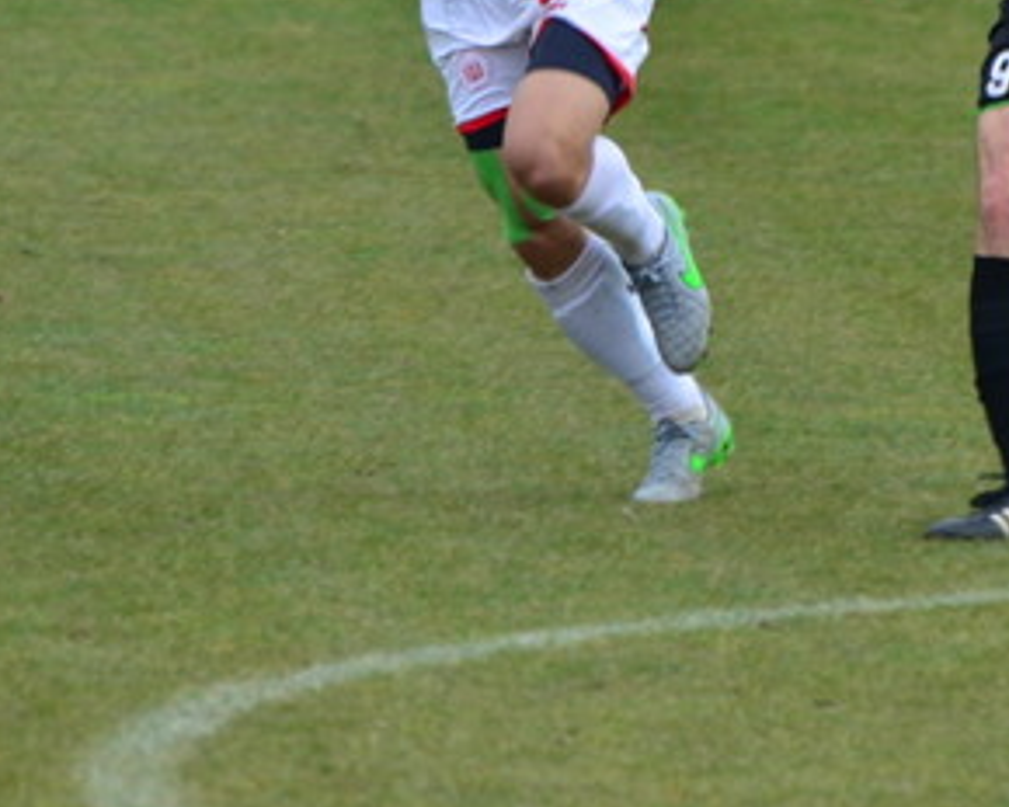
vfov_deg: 1.3
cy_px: 35
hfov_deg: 1.7
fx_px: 34730
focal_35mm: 1163
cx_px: 734
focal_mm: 300
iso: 400
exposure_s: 1/400
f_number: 5.6
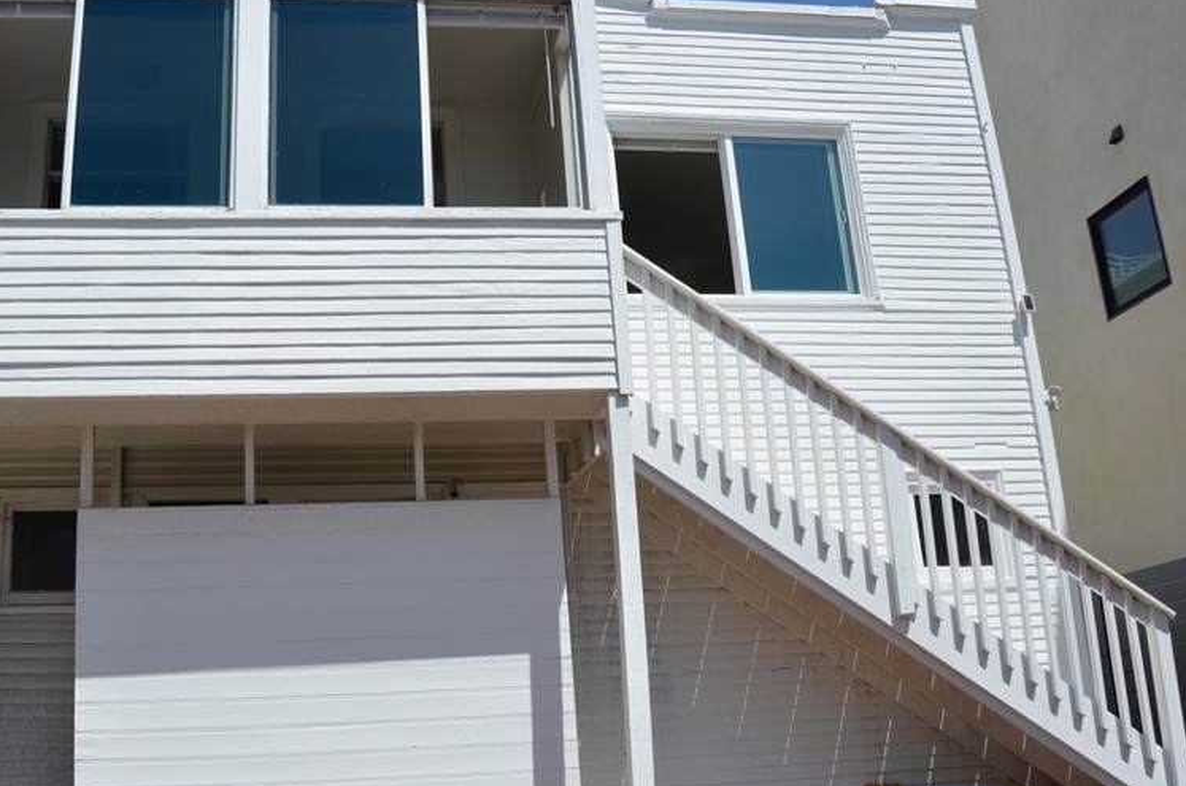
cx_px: 479
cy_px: 378
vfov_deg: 35.8
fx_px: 1217
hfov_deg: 51.7
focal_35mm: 37
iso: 100
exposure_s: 1/320
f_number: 9
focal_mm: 18
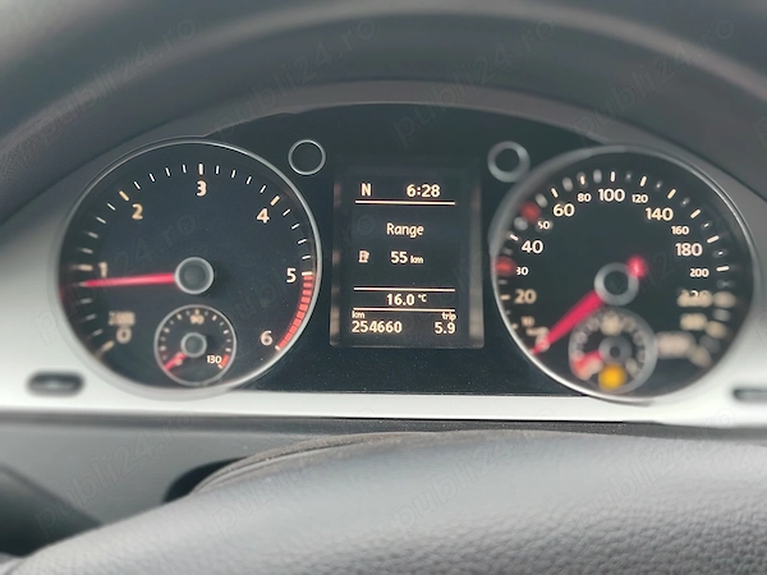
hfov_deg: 39.7
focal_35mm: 48
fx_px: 1064
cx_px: 384
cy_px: 288
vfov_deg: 30.3
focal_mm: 5.25
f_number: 4
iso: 216
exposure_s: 1/33.3
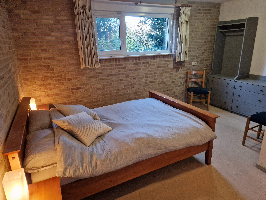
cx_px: 133
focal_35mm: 23
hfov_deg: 73.9
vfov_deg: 58.9
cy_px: 100
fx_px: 177
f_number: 1.8
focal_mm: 5.4
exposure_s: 1/100
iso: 640
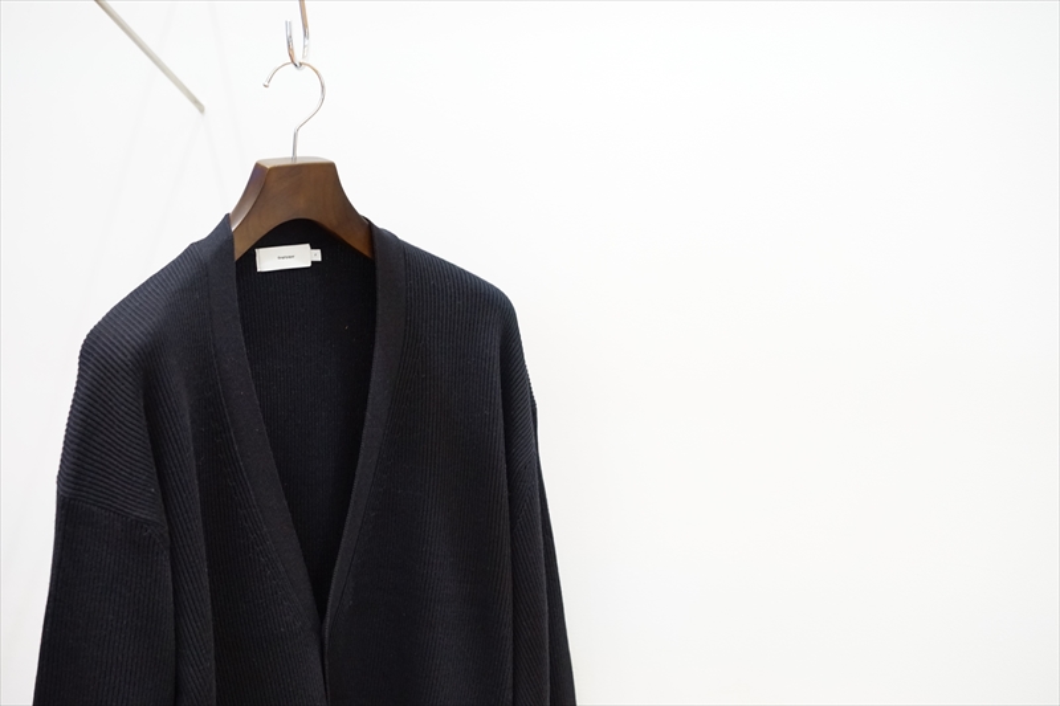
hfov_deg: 36.3
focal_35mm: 55
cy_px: 353
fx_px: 1619
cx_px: 530
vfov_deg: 24.6
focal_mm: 55
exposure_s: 1/60
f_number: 4
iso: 2500
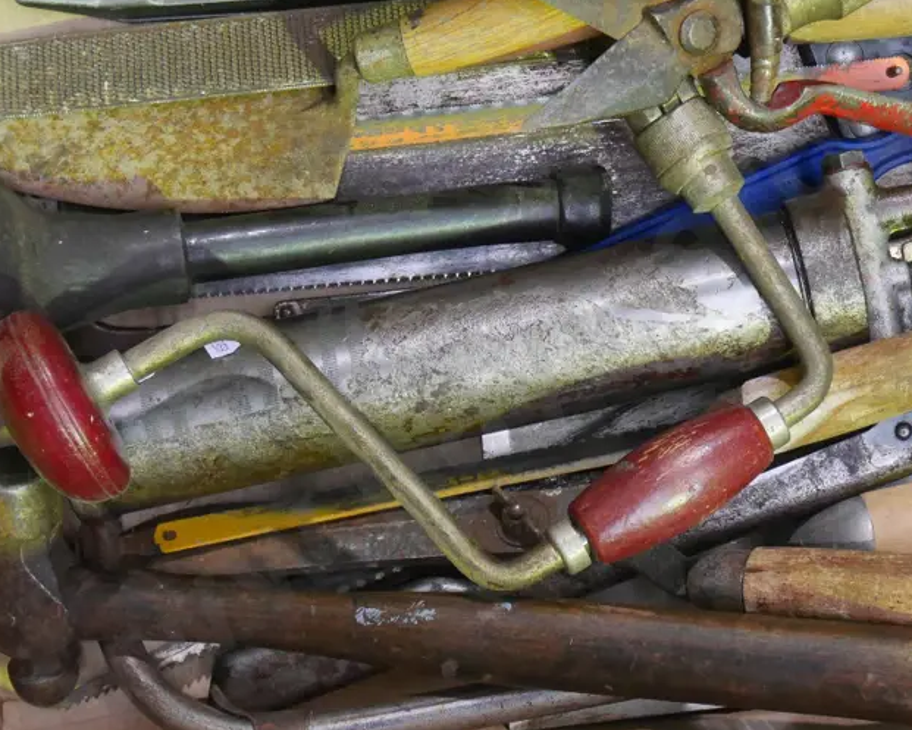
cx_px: 639
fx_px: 2349
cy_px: 292
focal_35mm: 87
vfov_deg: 17.6
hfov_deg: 21.9
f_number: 5.3
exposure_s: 1/40
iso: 3200
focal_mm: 27
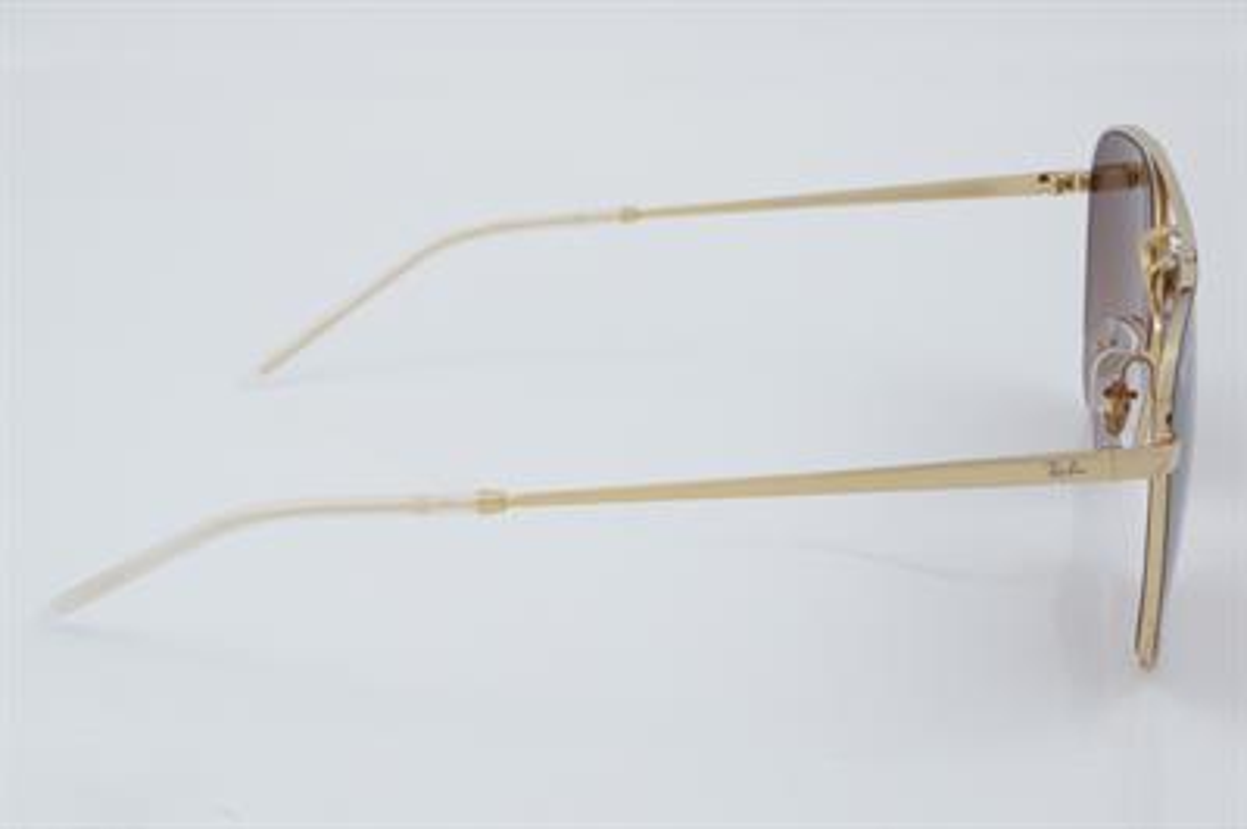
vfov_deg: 18.2
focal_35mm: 75
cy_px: 414
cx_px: 624
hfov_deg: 27.0
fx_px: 2596
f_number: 32
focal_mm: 50
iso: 100
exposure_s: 1/4
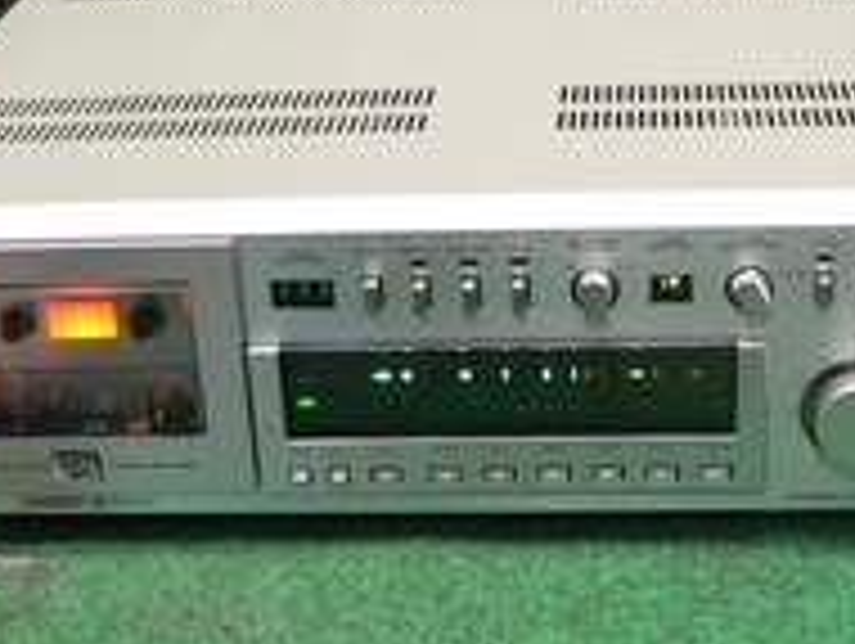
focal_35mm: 80
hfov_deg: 24.4
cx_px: 504
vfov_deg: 18.4
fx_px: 1978
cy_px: 439
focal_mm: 6.7
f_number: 2.8
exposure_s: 1/13
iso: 200
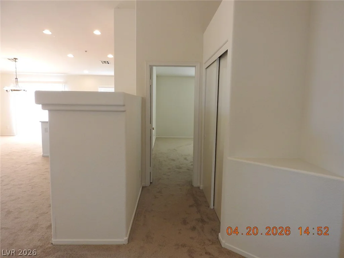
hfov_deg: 71.6
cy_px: 129
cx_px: 172
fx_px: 239
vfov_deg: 56.8
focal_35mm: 24
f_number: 3.3
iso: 160
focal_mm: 4.3
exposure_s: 1/30
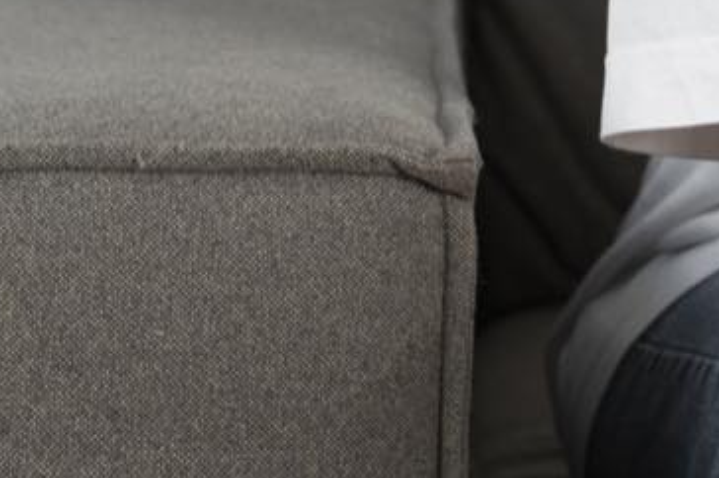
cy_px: -302
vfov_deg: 6.1
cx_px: 1517
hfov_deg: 8.8
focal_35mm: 220
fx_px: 4390
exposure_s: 1/200
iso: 400
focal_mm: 50
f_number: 4
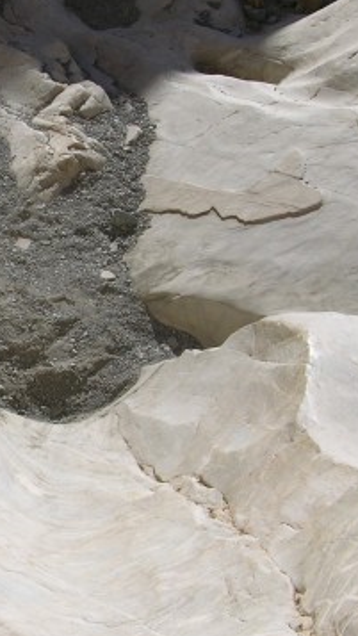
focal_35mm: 82
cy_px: 349
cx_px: -50
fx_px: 1383
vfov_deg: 25.9
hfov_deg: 14.4
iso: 50
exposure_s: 1/250
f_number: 8
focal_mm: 8.9
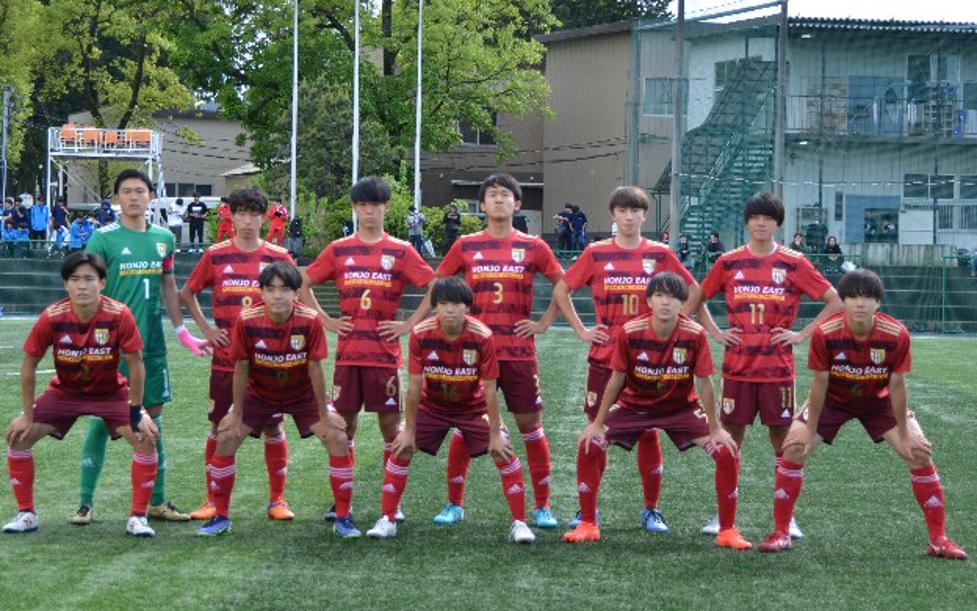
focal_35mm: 77
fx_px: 2050
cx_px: 488
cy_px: 324
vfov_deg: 16.9
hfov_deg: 26.8
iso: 500
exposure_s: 1/1000
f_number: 4.8
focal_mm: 50
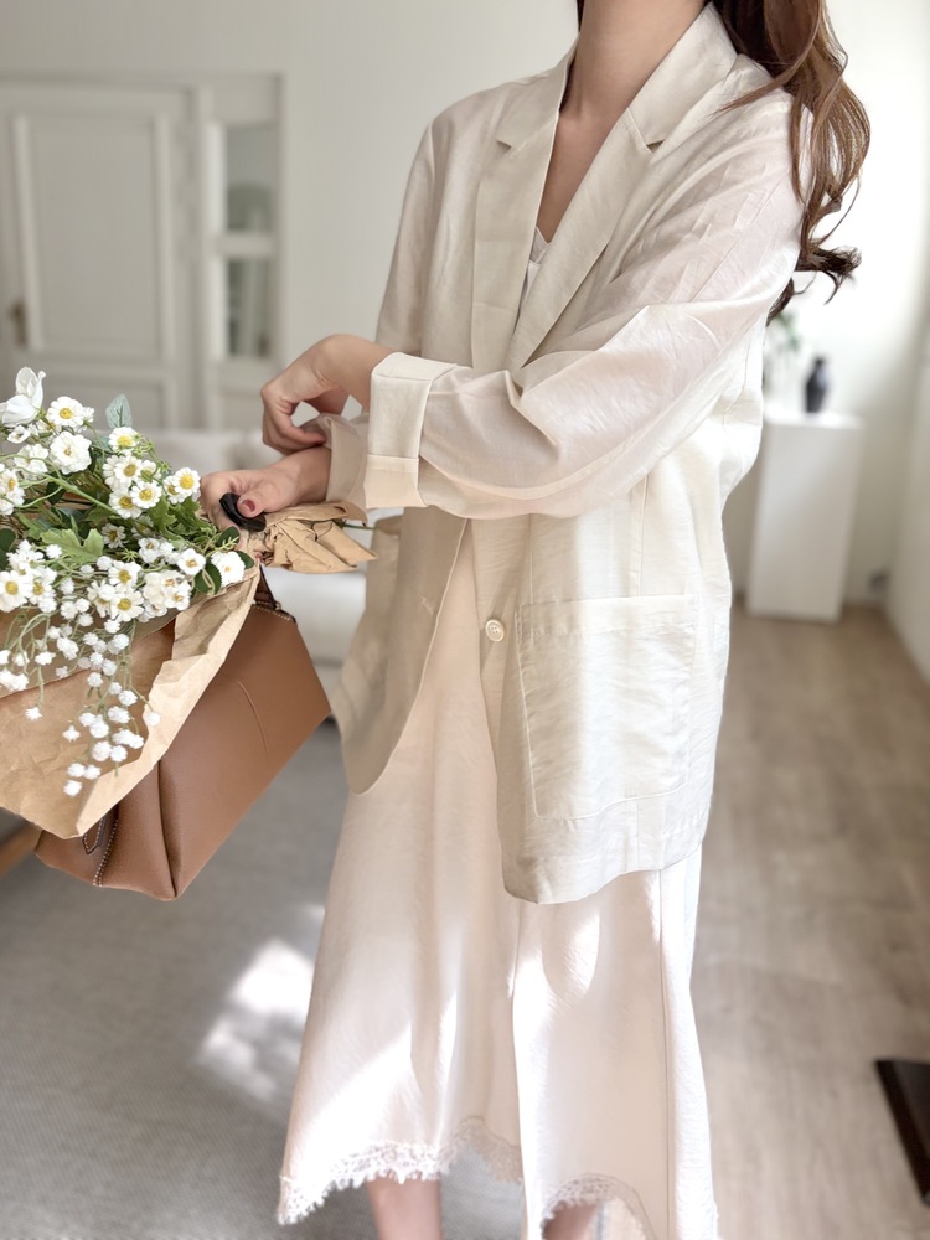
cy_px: 620
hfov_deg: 53.1
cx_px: 465
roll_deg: -2.9
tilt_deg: -15.6
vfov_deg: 67.3
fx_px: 931
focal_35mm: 26
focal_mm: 5.96
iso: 64
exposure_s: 1/122
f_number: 1.6
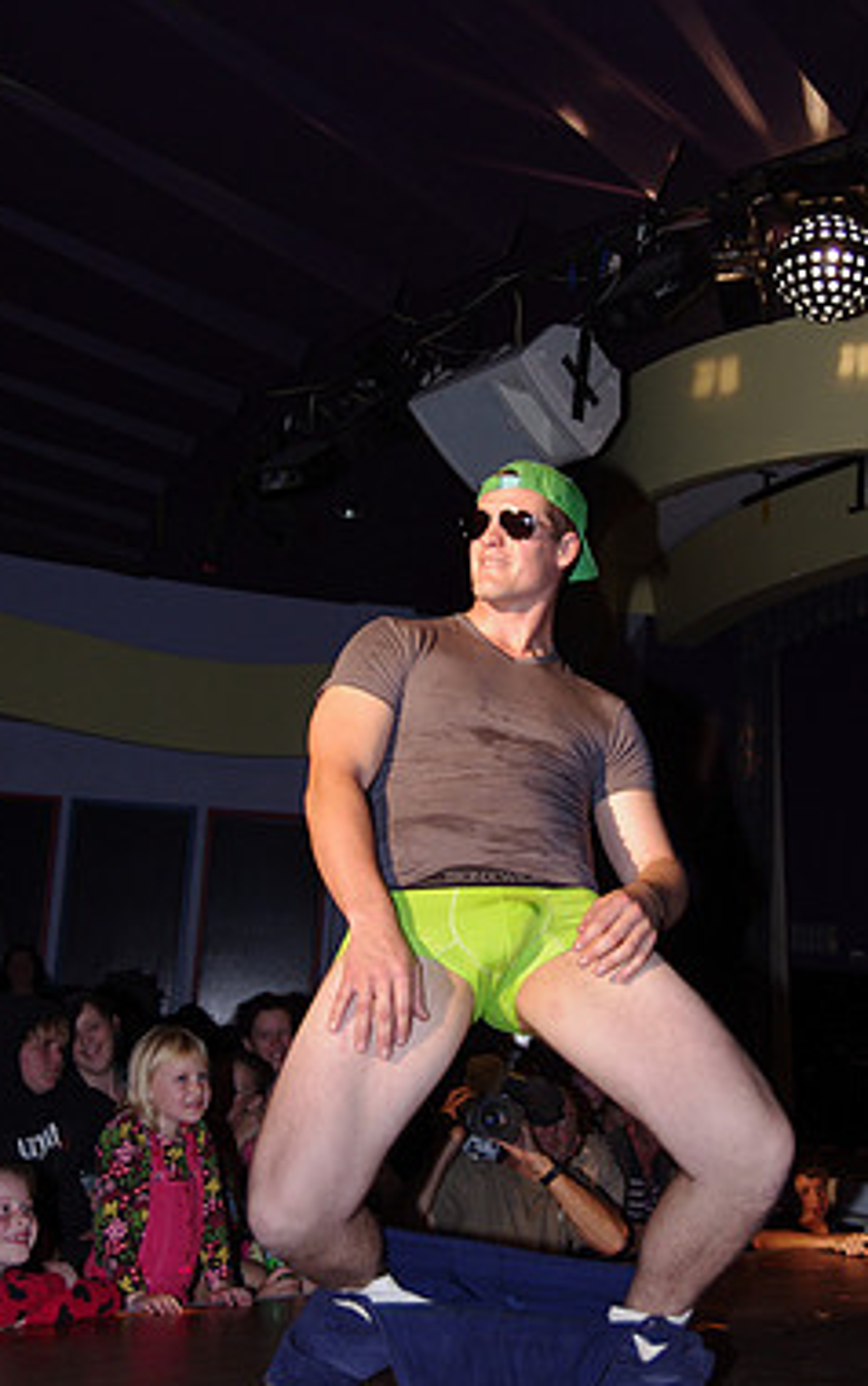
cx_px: 461
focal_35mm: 47
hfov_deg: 27.5
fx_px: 1776
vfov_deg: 42.6
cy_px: 697
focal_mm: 25.63
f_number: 2.8
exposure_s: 1/160
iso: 640
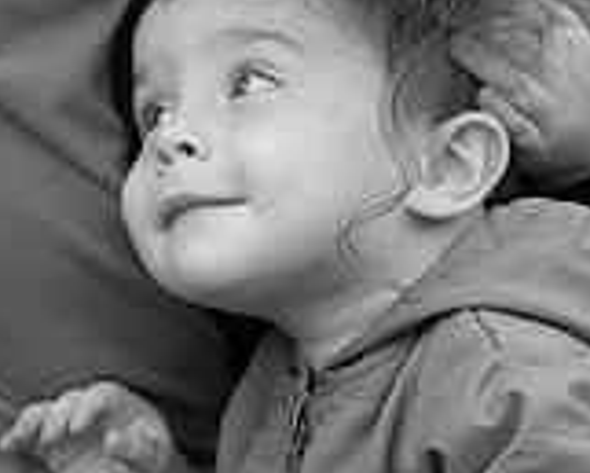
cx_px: 282
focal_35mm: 179
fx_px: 3128
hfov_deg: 10.8
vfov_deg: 8.6
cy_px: 20
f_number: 1.4
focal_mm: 35
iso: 200
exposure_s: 1/1600
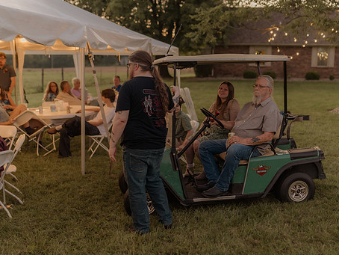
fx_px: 451
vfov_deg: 31.5
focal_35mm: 46
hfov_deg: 41.1
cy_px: 138
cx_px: 193
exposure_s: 1/125
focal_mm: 35
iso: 500
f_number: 1.4
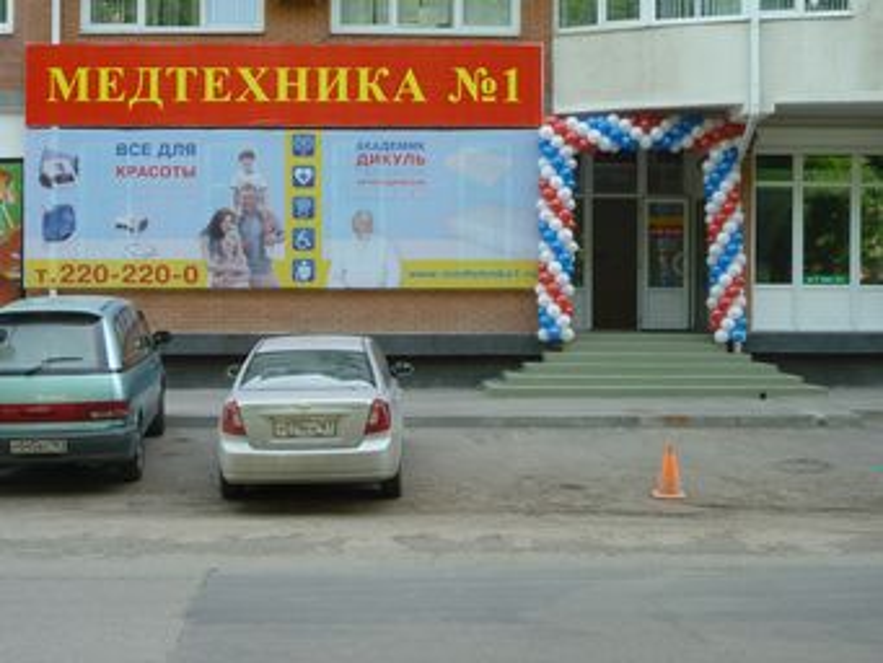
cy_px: 332
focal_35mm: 54
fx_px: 1378
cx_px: 442
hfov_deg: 35.5
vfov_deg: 27.0
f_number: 5.2
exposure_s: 1/50
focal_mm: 9.5
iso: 80
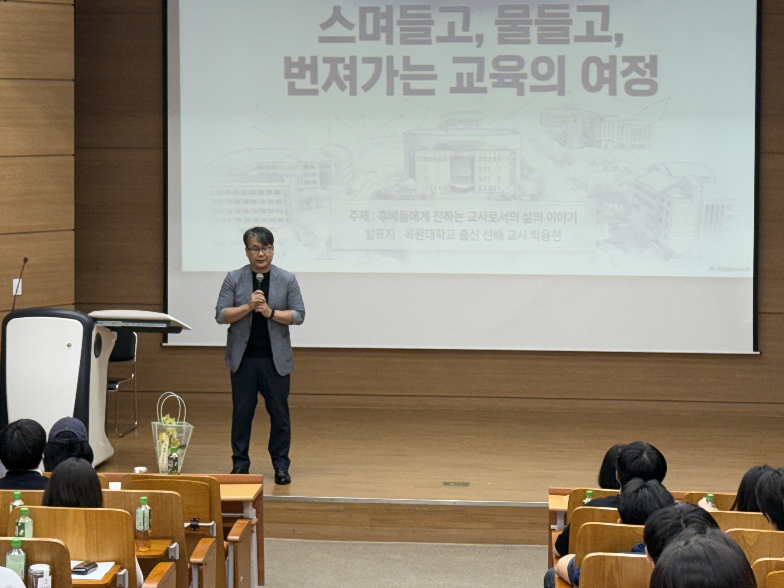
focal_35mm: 88
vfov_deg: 16.7
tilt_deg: -2.2
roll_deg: -0.6
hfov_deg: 22.3
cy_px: 177
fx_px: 1993
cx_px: 394
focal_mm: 6.76
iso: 100
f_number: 1.78
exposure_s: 1/120
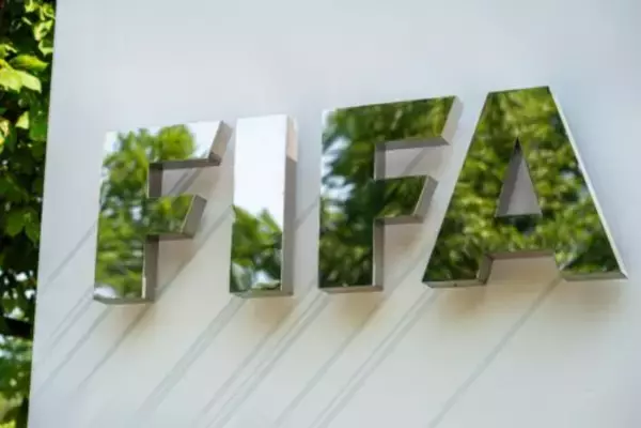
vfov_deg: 16.1
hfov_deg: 23.9
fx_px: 1513
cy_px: 214
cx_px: 320
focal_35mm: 85
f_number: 5.6
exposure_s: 1/2000
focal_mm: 85
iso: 640
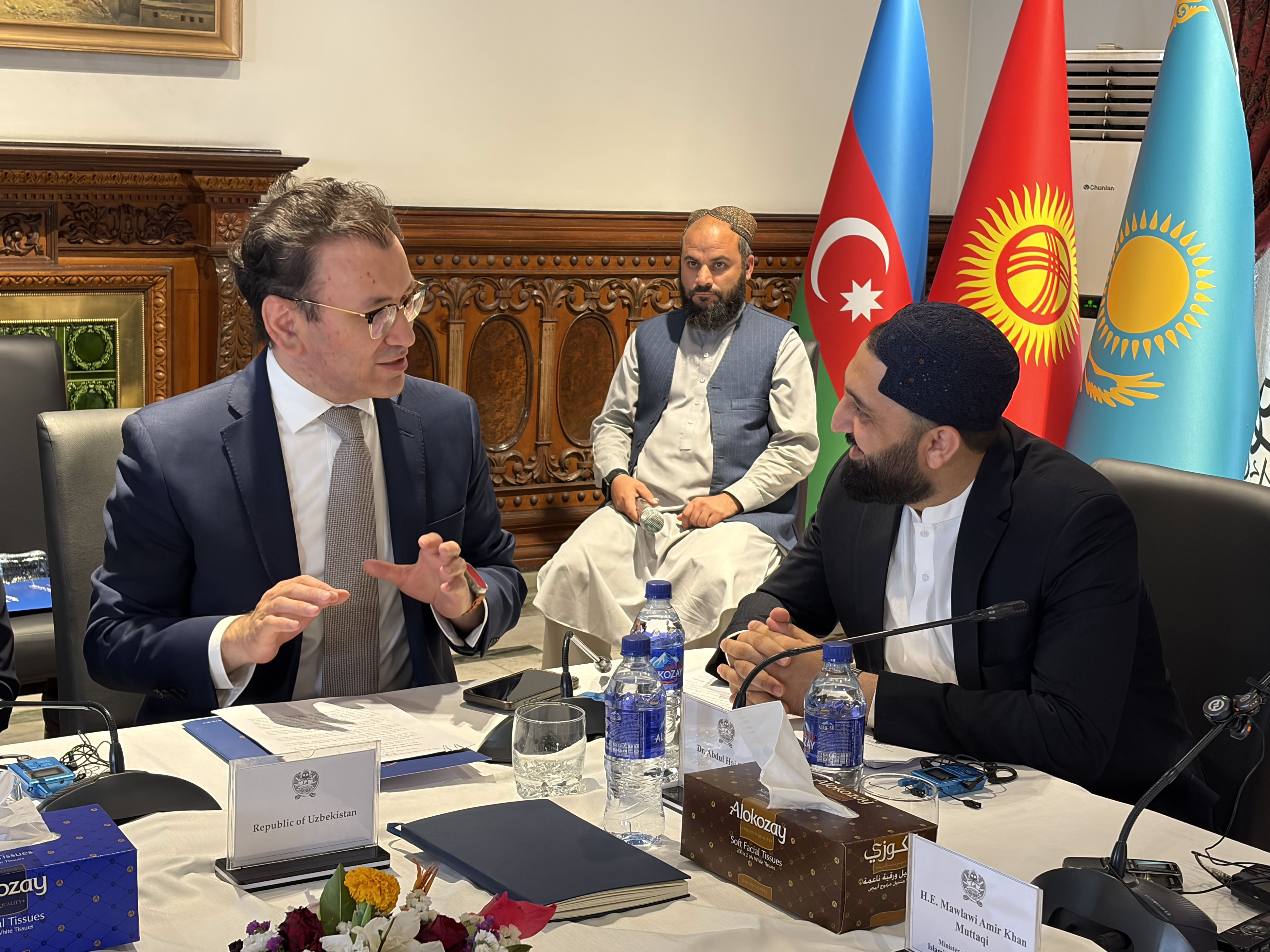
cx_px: 623
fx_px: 1981
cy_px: 468
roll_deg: -0.6
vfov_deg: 27.0
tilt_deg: -9.0
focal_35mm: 54
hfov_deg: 35.5
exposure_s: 1/50
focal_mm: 5.96
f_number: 1.6
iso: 125
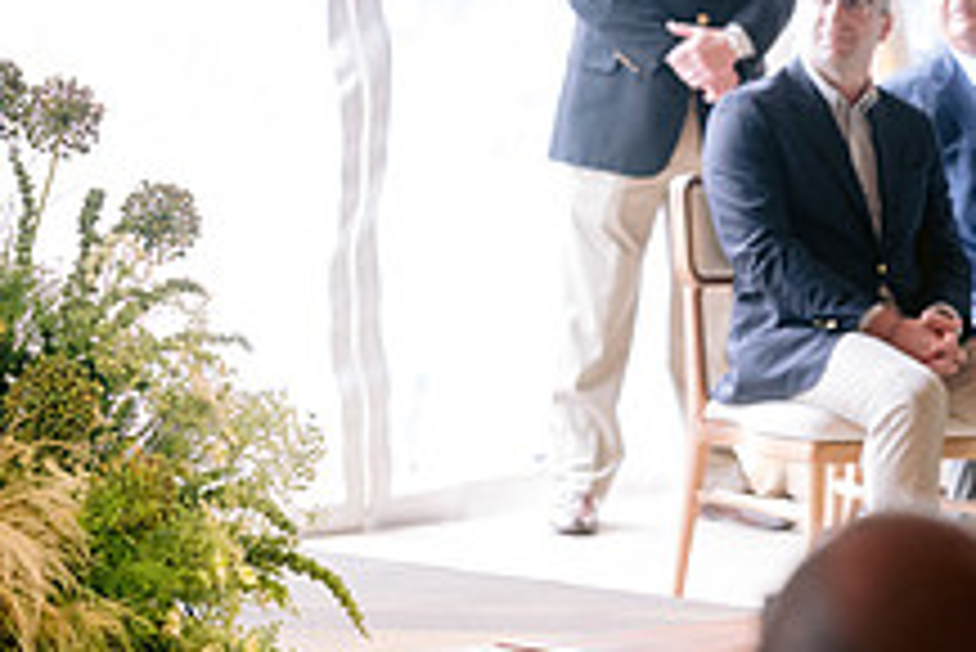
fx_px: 6212
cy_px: -88
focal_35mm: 229
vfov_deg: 6.0
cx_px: 342
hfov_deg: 9.0
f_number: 3.5
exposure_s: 1/125
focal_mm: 85
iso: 800
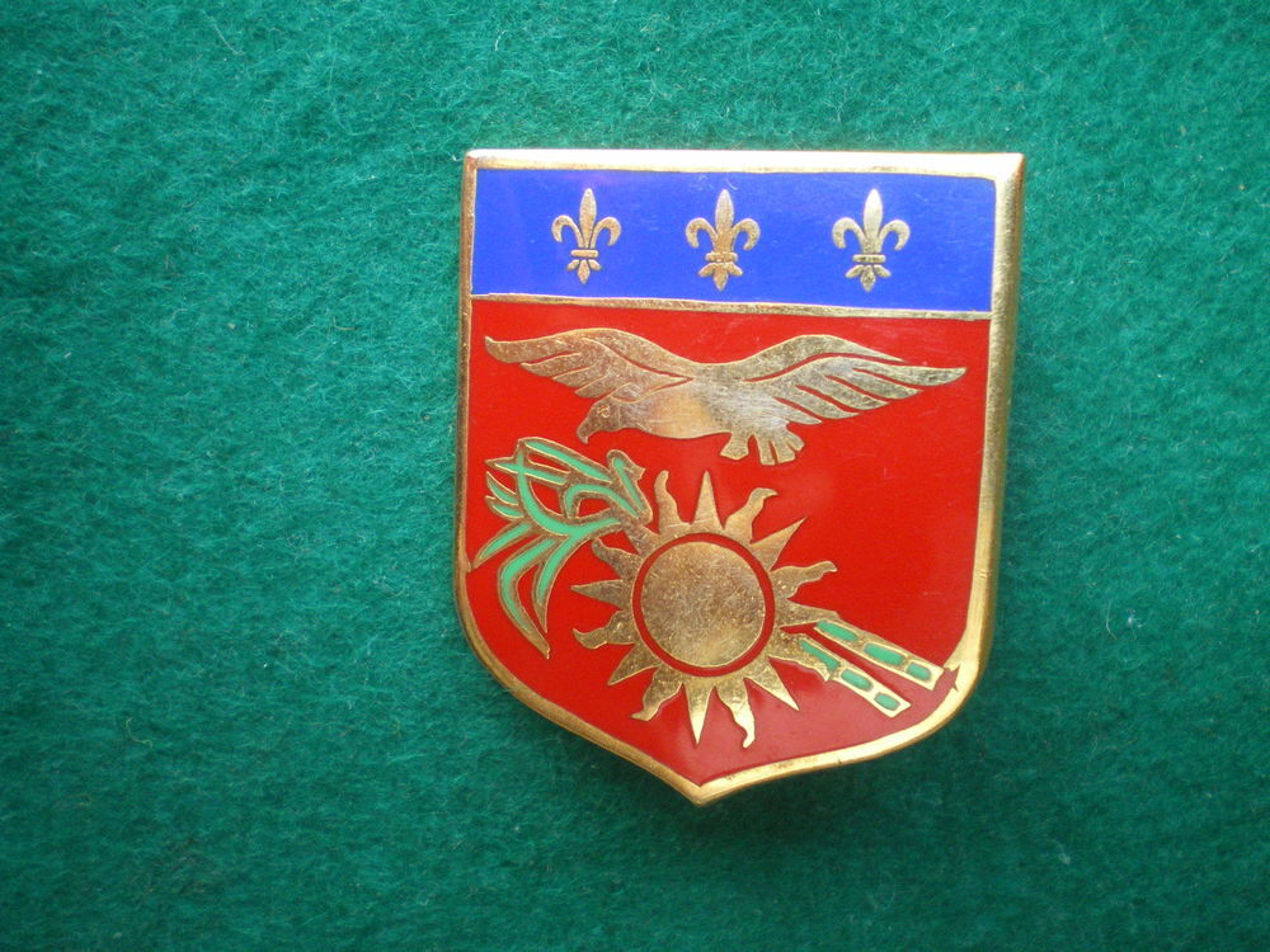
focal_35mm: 38
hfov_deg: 49.0
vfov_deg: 37.7
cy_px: 476
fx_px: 1394
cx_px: 635
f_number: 3.1
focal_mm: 6.3
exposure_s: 1/50
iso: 250
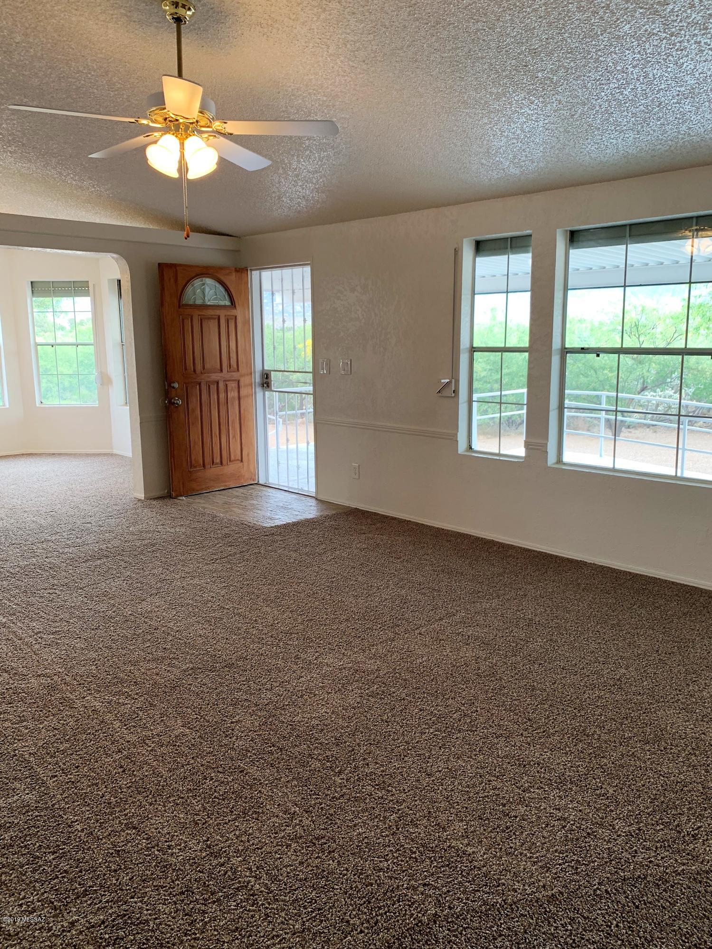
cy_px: 474
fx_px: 713
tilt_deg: -9.4
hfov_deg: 53.1
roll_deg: +2.5
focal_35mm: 26
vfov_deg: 67.3
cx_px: 356
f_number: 1.8
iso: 80
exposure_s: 1/60
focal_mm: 4.25
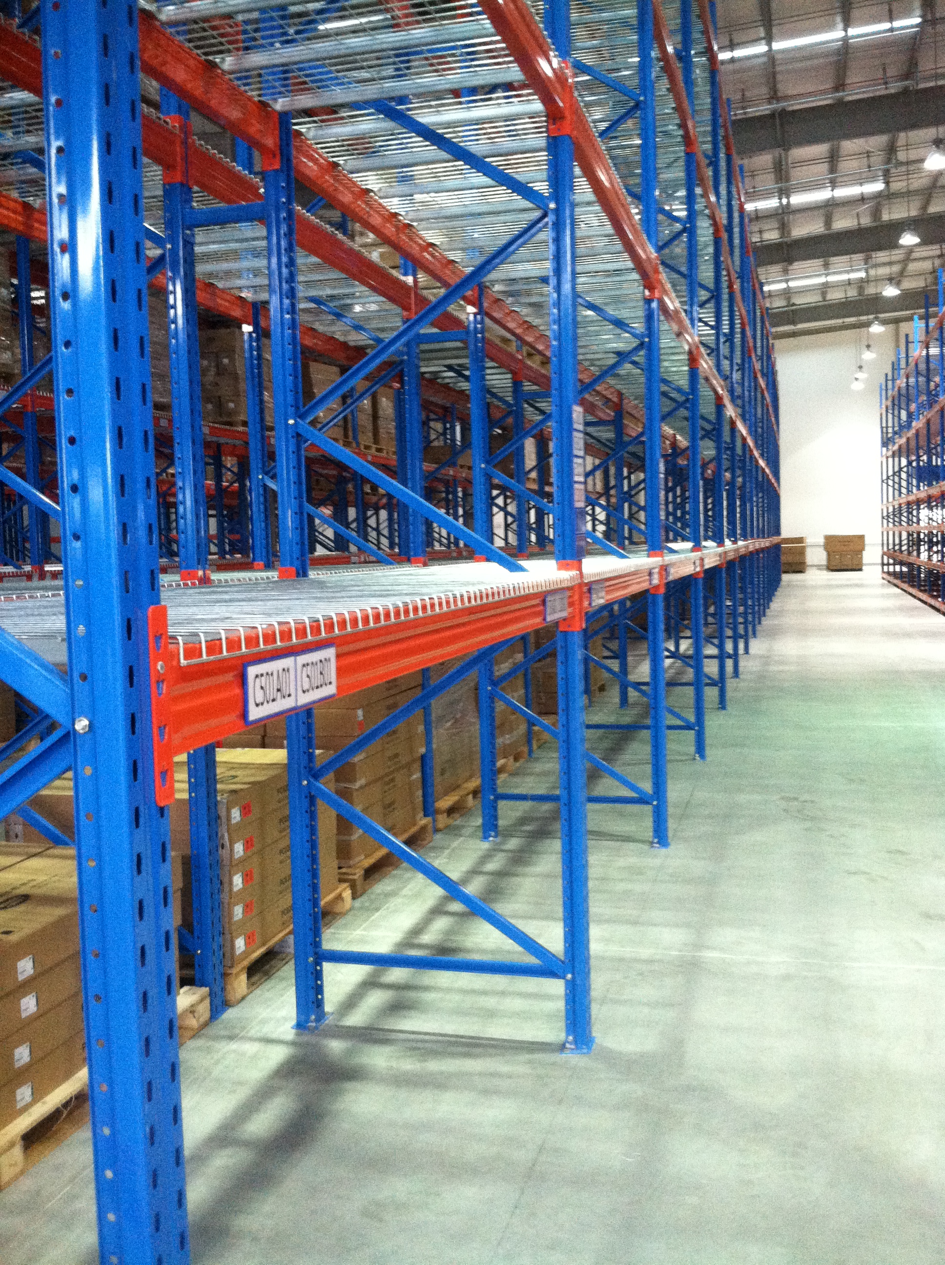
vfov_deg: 52.7
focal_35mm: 35
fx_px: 1277
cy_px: 632
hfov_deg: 40.6
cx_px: 472
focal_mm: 3.85
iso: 400
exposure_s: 1/17
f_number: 2.8
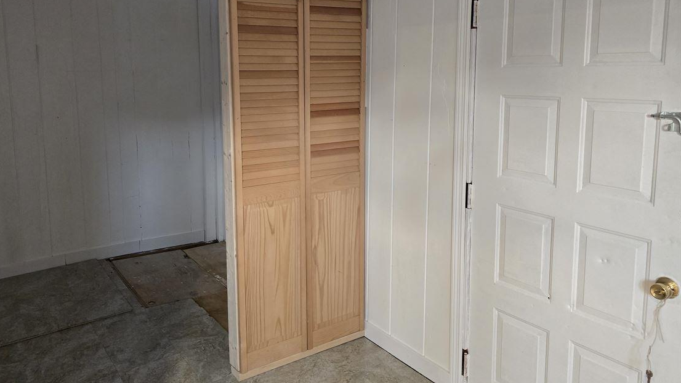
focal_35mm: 29
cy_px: 141
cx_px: 289
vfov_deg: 39.9
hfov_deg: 65.7
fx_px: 524
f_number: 1.7
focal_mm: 6.3
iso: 800
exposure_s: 1/120
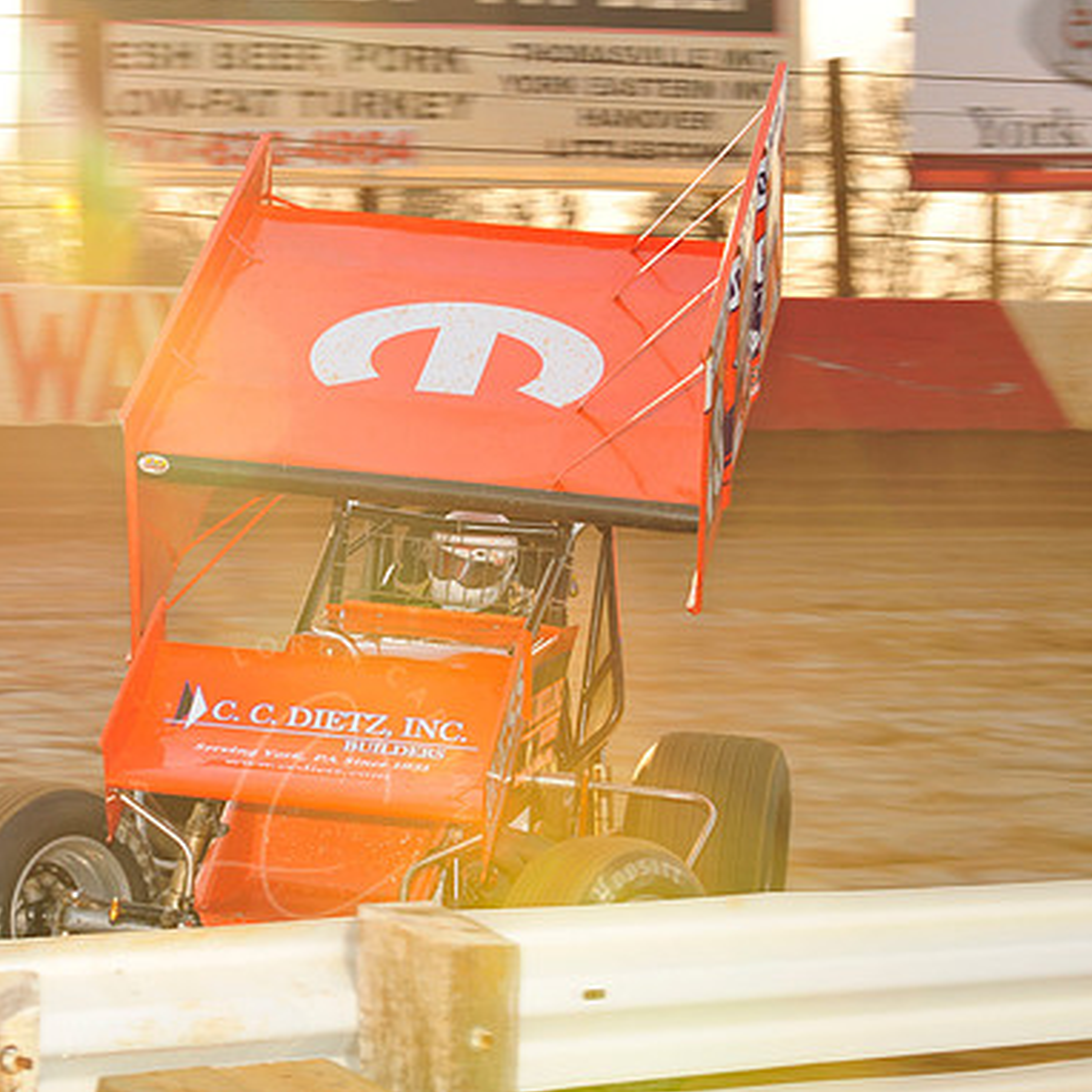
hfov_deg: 13.5
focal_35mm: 129
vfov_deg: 13.5
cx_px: 297
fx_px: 4604
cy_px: 543
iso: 640
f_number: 11
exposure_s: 1/250
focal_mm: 100
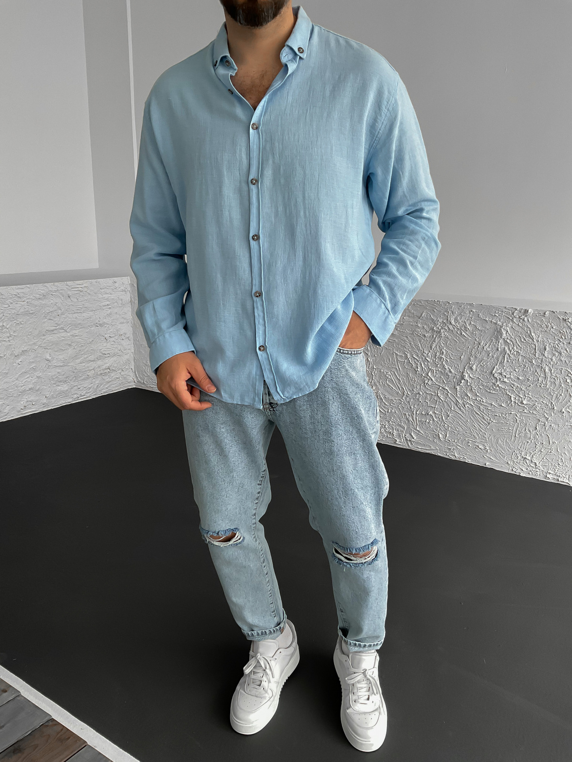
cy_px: 381
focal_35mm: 29
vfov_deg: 61.7
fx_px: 639
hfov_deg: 48.2
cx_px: 286
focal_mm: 3
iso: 64
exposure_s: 1/120
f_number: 1.8
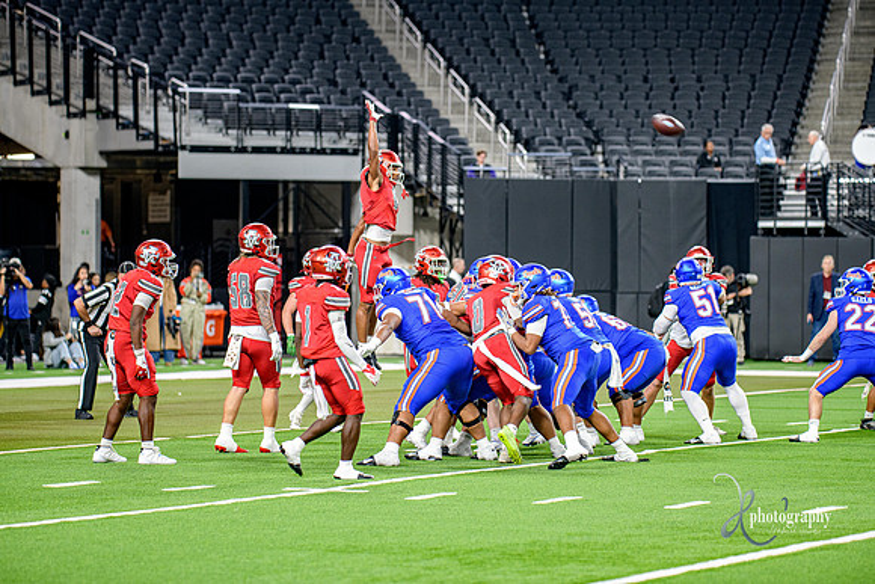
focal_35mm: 145
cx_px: 438
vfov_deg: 9.5
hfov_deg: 14.2
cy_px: 292
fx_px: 3525
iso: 1250
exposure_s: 1/400
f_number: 2.8
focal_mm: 145
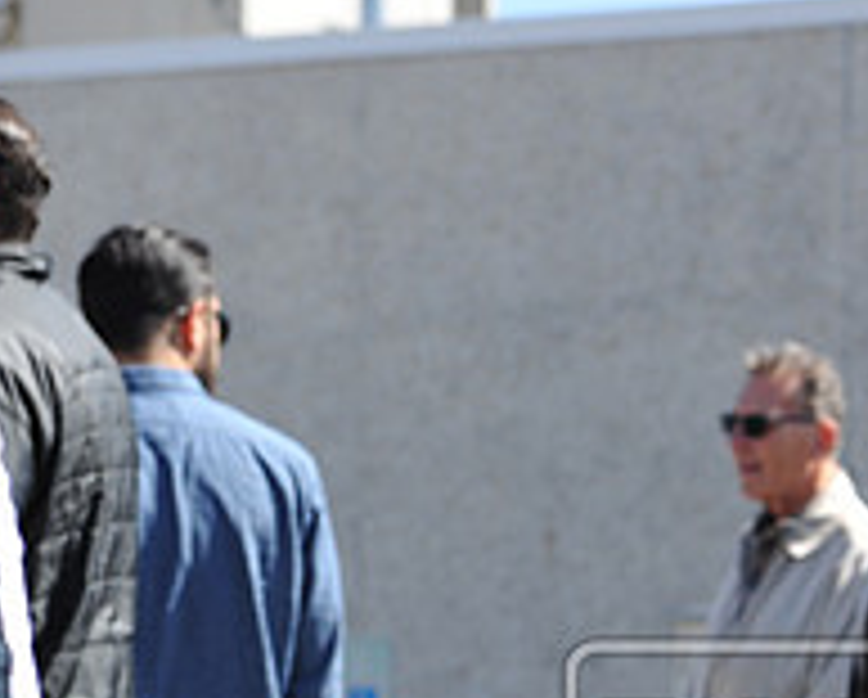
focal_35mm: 197
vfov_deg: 7.8
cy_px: 806
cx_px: 1102
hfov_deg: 9.6
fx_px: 5069
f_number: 5
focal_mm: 70
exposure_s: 1/500
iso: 200
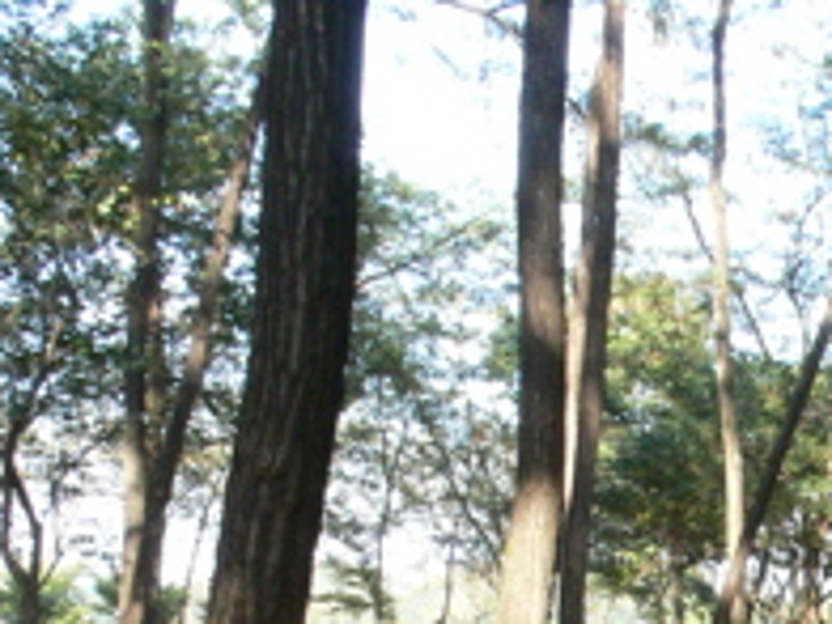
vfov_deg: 12.8
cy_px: 688
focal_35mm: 114
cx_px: 1065
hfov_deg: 16.4
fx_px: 2740
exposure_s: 1/25
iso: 200
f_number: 10
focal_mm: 7.4
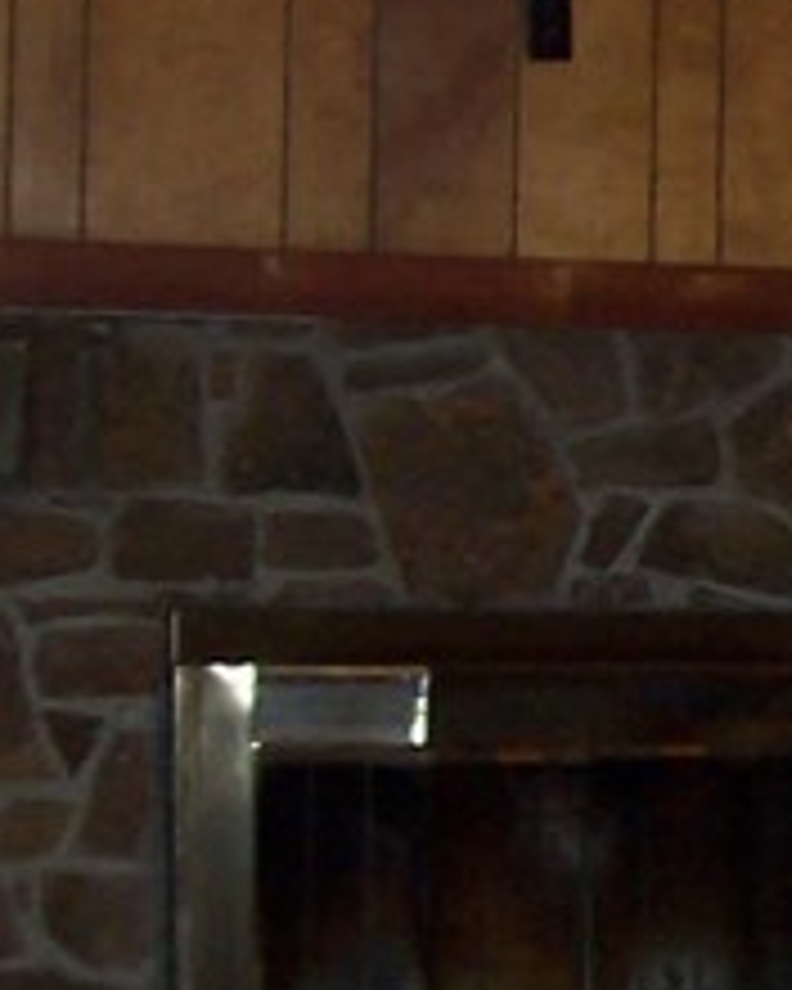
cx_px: 1724
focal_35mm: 168
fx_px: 4922
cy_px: 652
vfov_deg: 11.5
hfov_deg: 8.6
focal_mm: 5.6
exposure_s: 1/60
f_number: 2.8
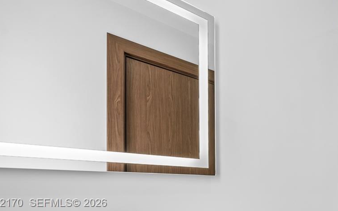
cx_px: 326
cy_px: 203
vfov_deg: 42.2
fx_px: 240
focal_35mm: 26
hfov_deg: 56.6
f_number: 8
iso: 250
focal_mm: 12
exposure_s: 1/15
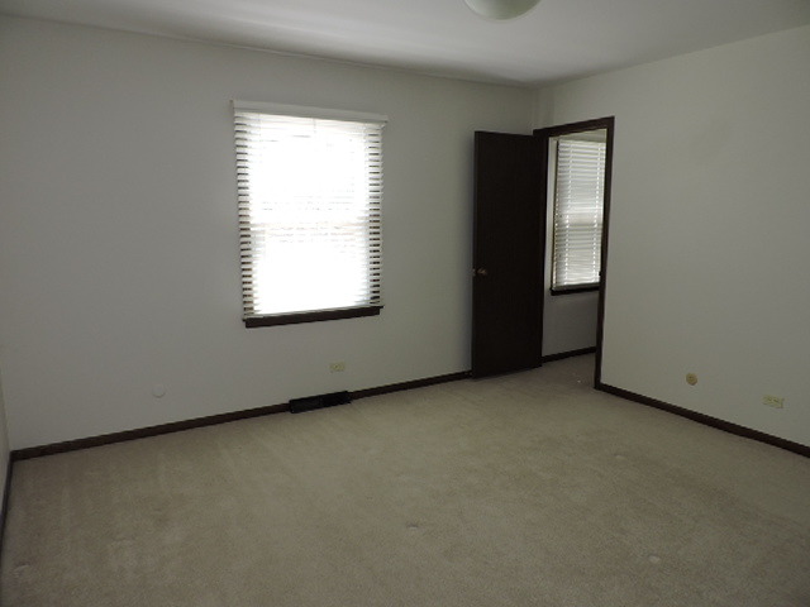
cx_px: 405
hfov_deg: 71.6
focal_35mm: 24
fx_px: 562
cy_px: 304
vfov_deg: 56.8
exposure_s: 1/50
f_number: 3
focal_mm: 4.3
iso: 100
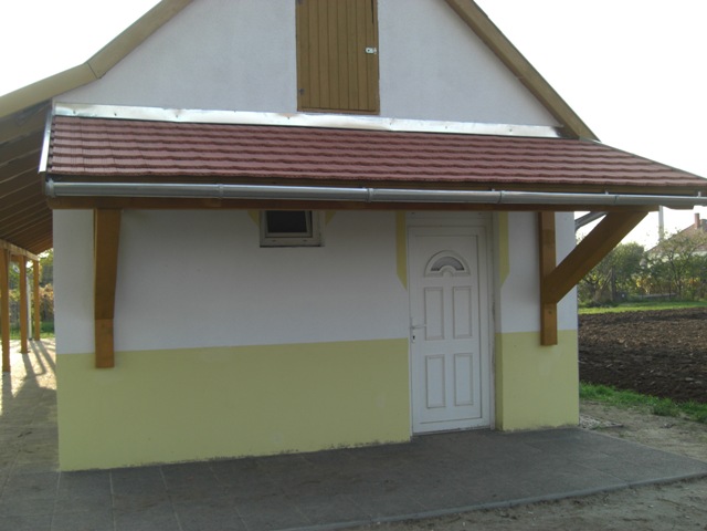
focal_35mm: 38
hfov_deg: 49.0
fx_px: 776
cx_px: 354
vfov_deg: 37.7
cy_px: 266
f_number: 2.8
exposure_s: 1/320
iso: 80
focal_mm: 7.9
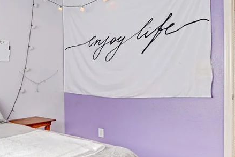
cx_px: 40
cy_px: 79
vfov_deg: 37.9
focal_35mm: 35
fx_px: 229
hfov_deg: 50.4
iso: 800
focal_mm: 10
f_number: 8
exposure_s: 1/10
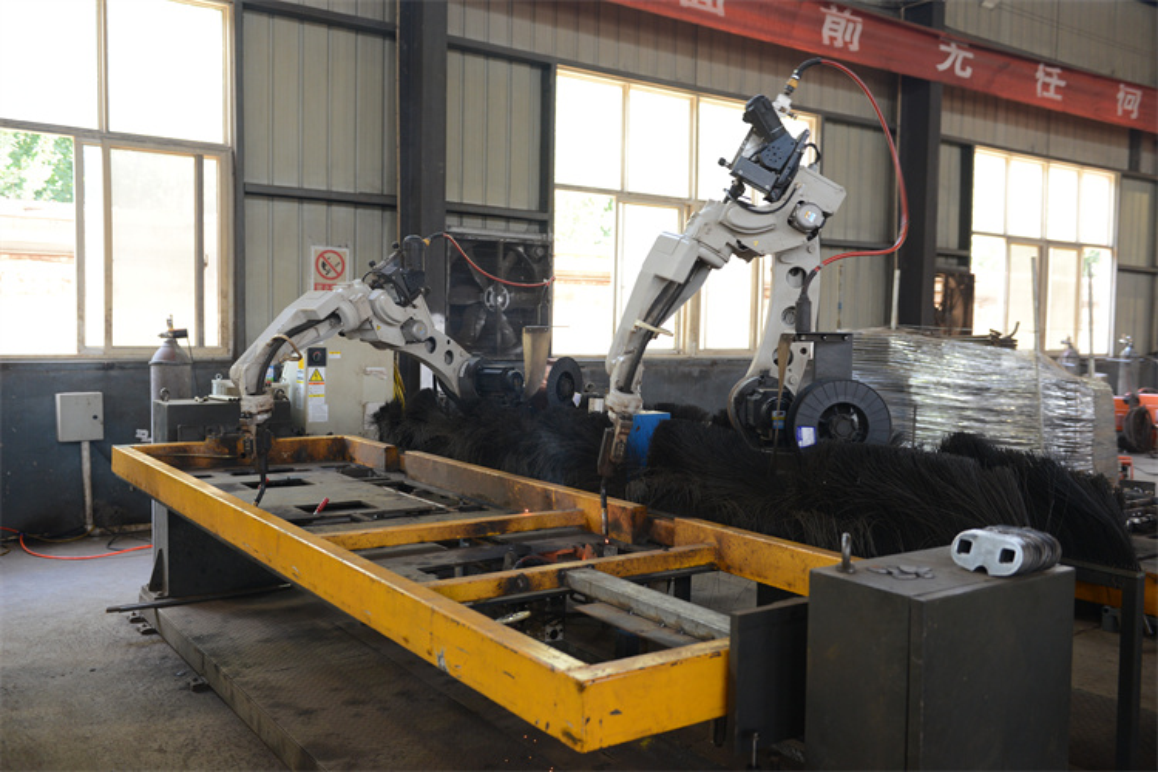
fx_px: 1029
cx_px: 579
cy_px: 386
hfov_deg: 58.7
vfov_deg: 41.1
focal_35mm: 32
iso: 1000
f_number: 3.5
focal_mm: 32
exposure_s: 1/100
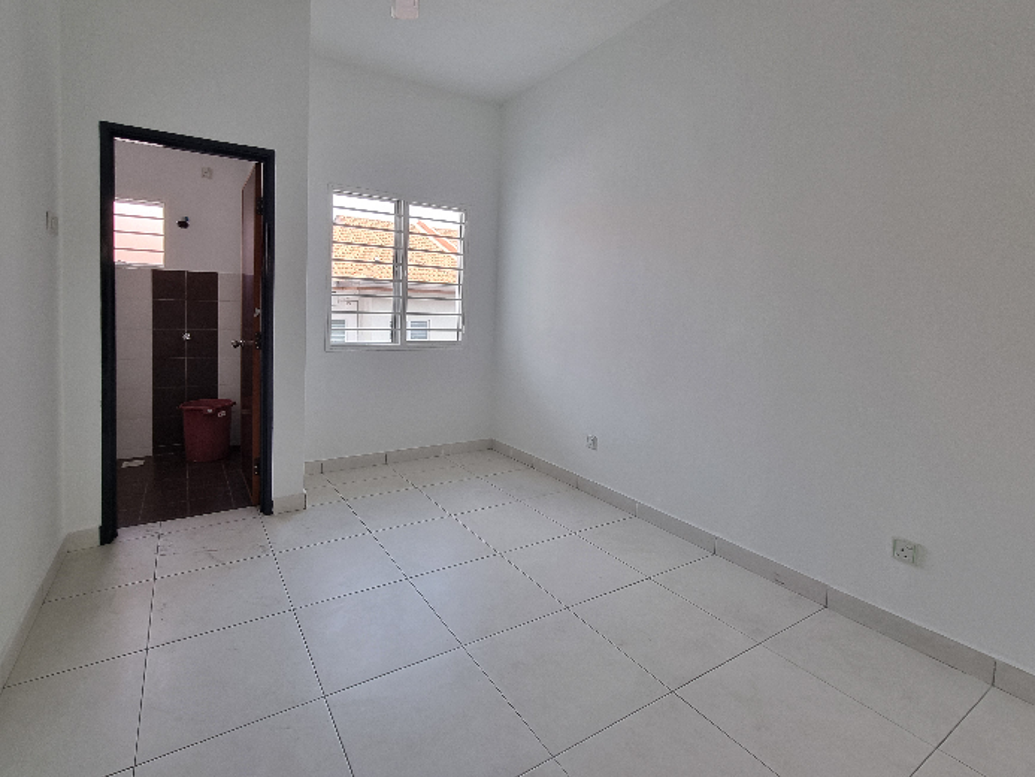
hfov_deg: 97.8
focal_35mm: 15
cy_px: 332
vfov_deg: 81.2
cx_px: 464
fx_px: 449
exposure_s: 1/100
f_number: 2.2
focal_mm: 2.2
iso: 50
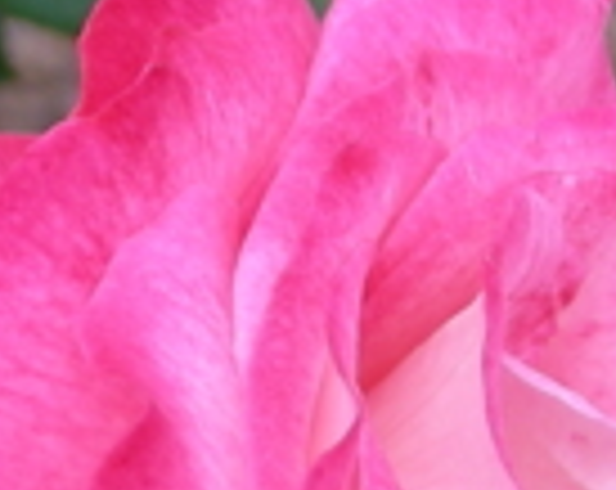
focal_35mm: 217
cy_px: 841
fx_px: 3948
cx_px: 468
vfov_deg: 6.9
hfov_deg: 8.9
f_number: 3.5
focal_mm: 6.3
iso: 50
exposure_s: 1/85.8
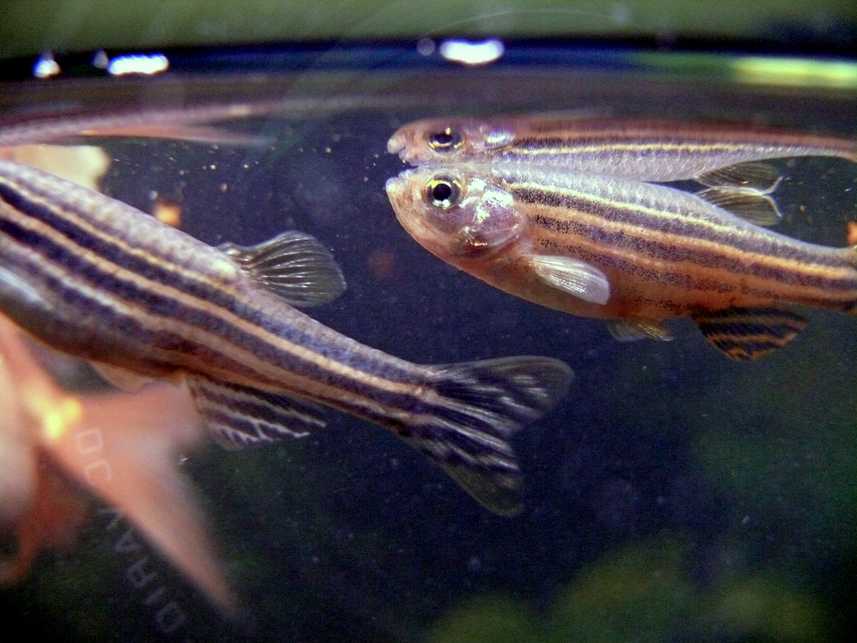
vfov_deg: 40.7
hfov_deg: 52.6
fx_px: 867
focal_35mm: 35
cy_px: 322
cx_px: 428
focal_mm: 7.4
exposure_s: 1/80
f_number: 2.8
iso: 800
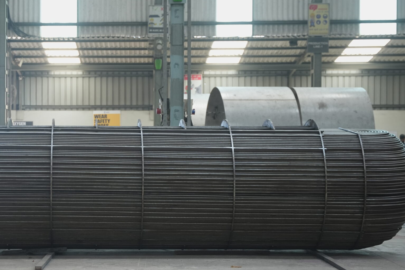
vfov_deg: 15.1
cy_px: 136
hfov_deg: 22.3
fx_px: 1018
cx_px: 114
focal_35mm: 90
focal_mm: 54.3
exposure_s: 1/640
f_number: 2.8
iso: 1250
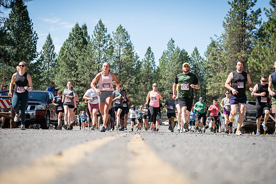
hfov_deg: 27.3
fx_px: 567
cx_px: 138
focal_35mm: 74
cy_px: 92
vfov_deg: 18.4
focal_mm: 74
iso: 100
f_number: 4
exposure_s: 1/500
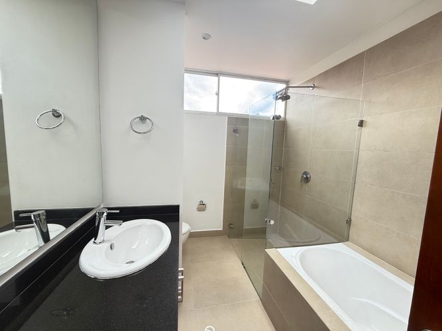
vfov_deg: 85.7
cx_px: 221
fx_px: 179
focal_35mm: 14
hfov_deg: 102.1
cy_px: 166
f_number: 2.2
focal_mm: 2.22
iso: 64
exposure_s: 1/116
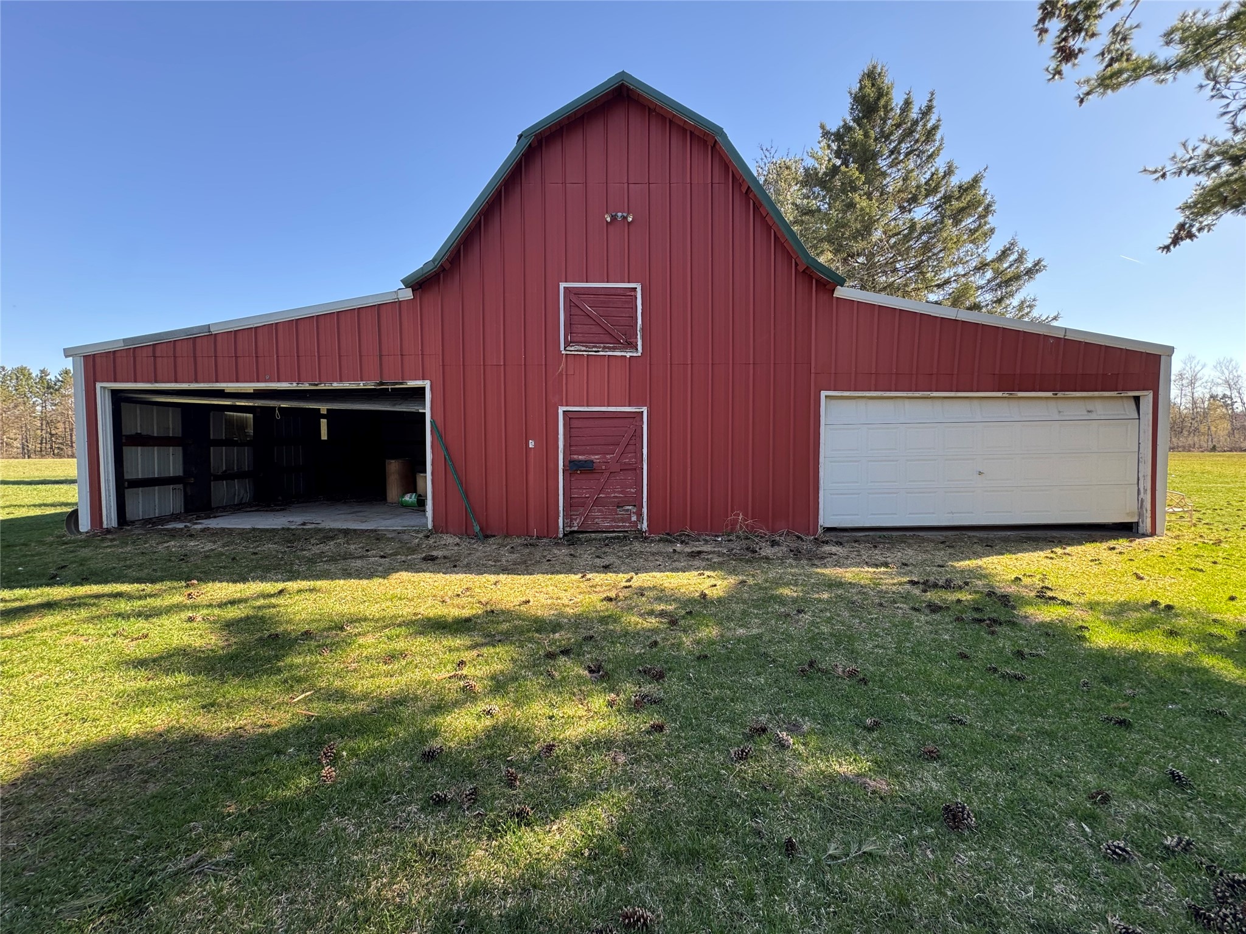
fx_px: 504
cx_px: 623
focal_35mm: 14
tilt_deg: -2.5
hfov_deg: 102.1
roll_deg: -0.3
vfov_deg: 85.7
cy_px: 467
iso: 40
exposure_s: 1/138
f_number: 2.2
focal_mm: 2.22
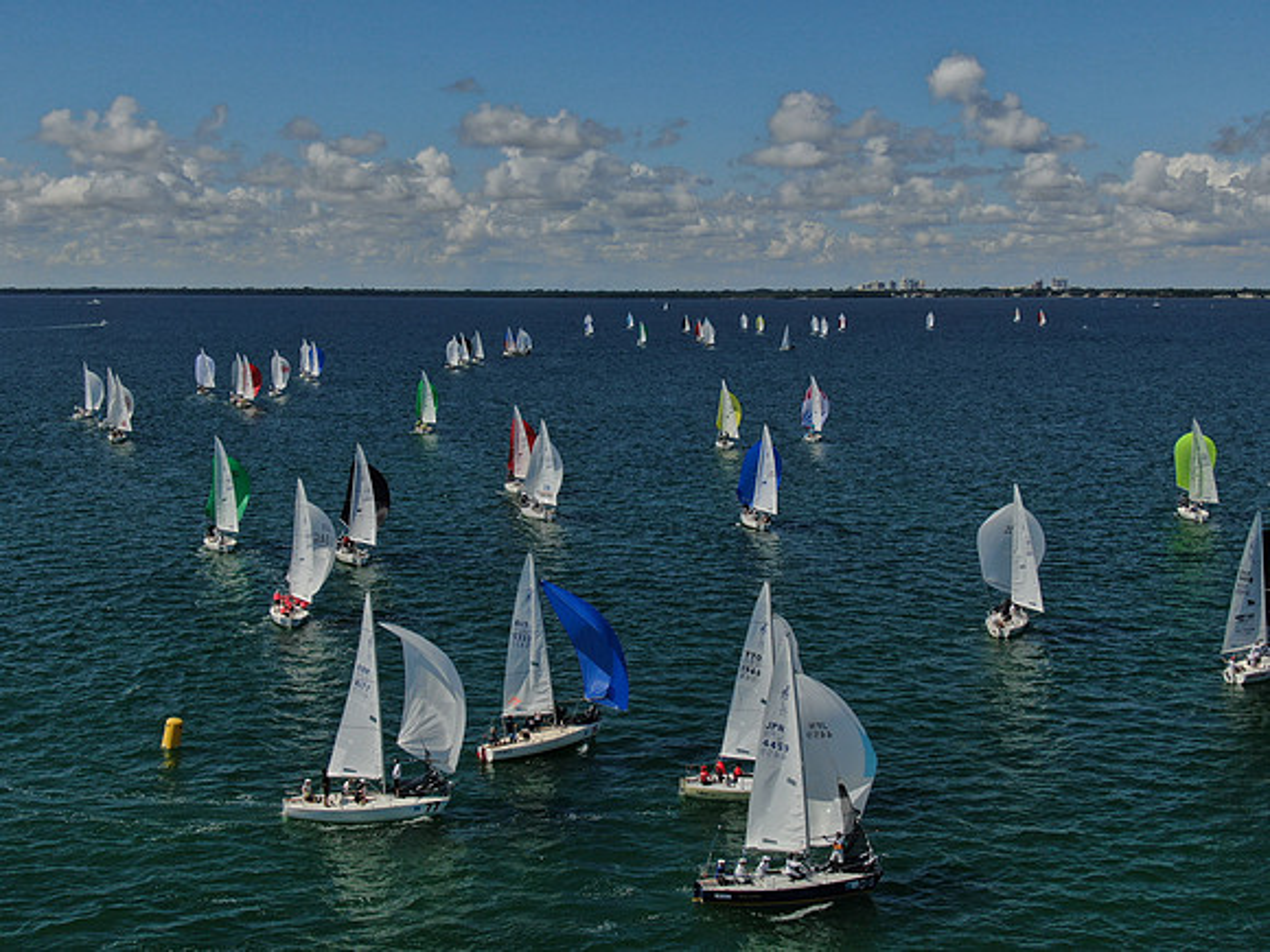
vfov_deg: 30.9
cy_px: 476
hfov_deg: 40.4
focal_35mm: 47
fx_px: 1724
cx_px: 635
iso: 100
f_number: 3.8
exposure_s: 1/2500
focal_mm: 8.42
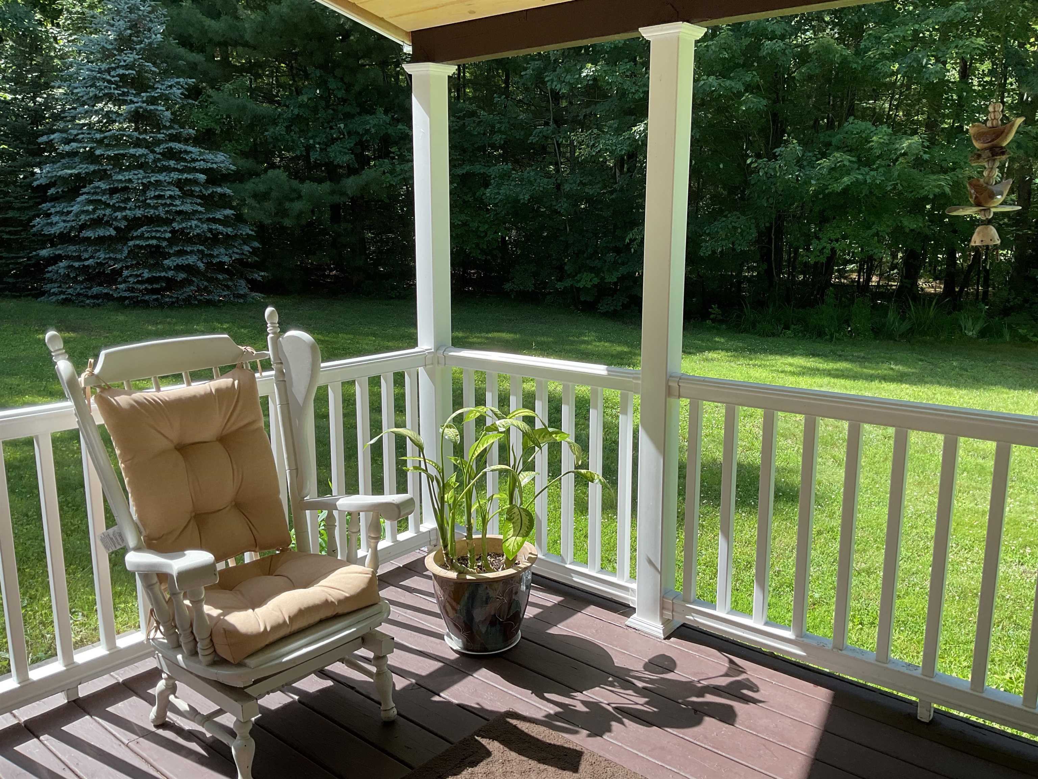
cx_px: 519
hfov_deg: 61.7
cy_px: 390
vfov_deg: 48.2
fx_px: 870
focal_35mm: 29
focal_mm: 3
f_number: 1.8
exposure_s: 1/446
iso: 16
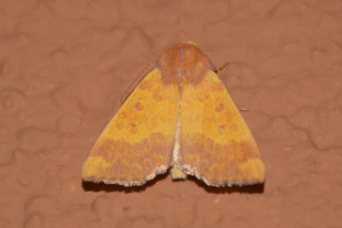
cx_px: 171
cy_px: 114
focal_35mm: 210
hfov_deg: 9.8
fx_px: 1995
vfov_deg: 6.5
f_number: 5.6
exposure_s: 1/60
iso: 320
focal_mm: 140
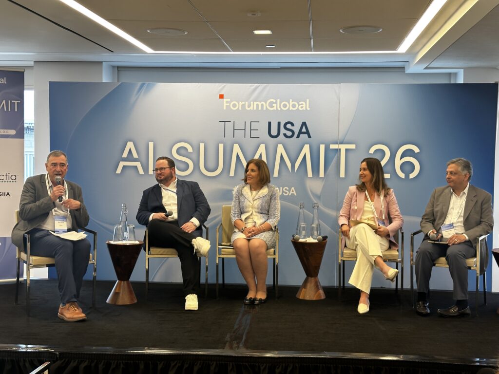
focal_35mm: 48
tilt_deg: -1.7
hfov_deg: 39.7
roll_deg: -0.5
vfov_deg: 30.3
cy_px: 187
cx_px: 250
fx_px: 692
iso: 100
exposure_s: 1/75
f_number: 1.78
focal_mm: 6.86
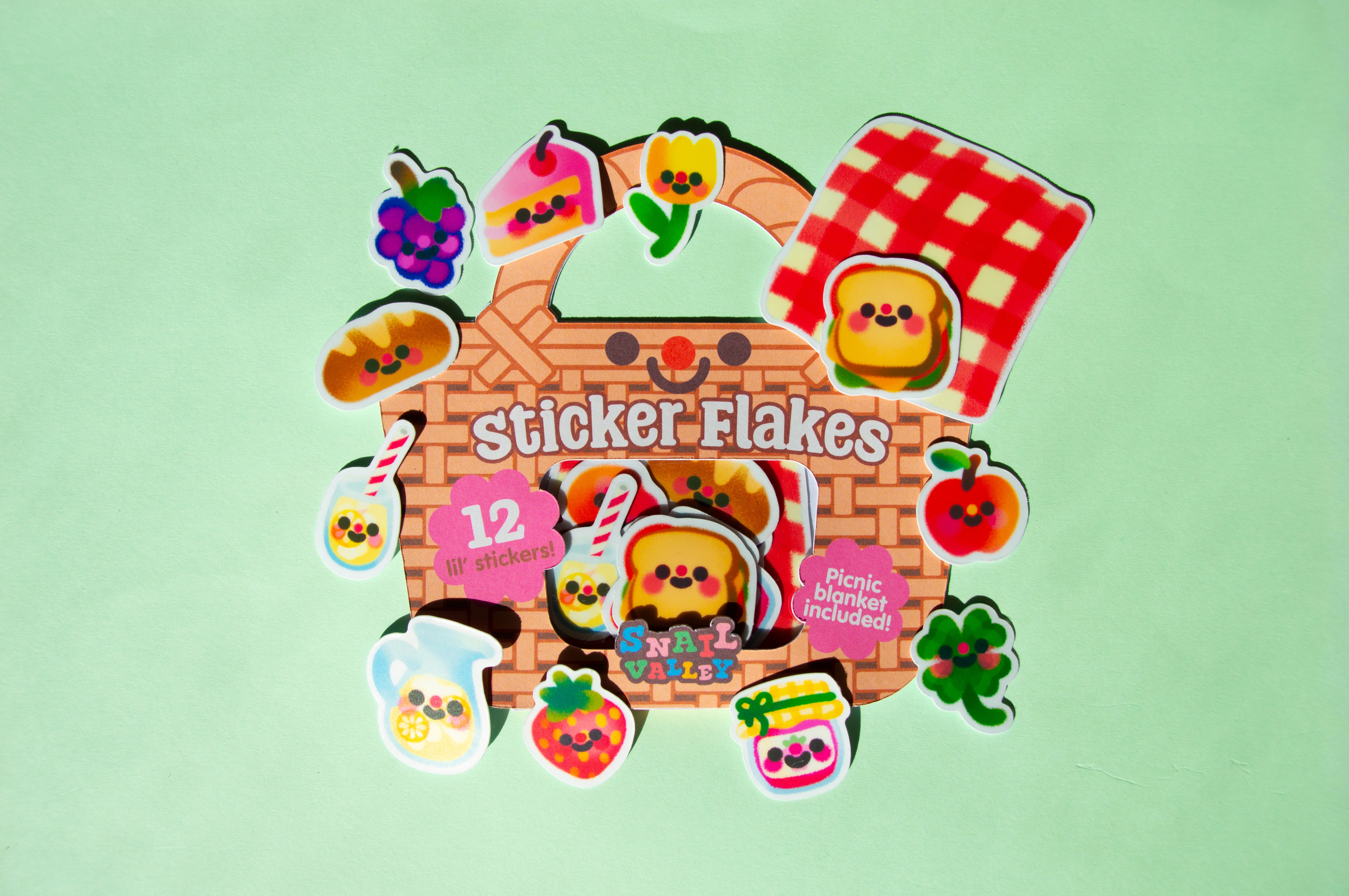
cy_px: 448
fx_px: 1235
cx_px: 674
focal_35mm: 33
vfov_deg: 39.9
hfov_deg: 57.3
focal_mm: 22
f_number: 4
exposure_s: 1/1000
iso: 100
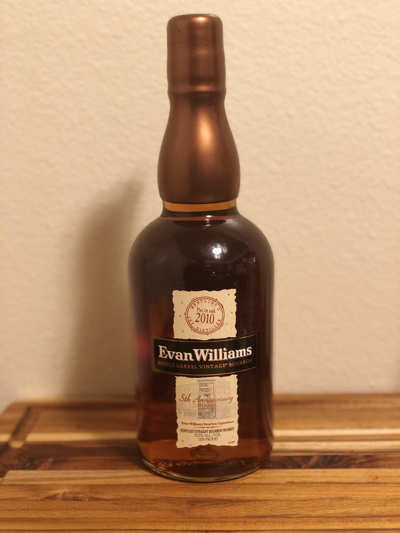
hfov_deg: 28.0
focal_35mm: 52
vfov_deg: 36.8
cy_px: 266
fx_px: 801
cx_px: 200
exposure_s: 1/12
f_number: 2.4
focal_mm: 6
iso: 160
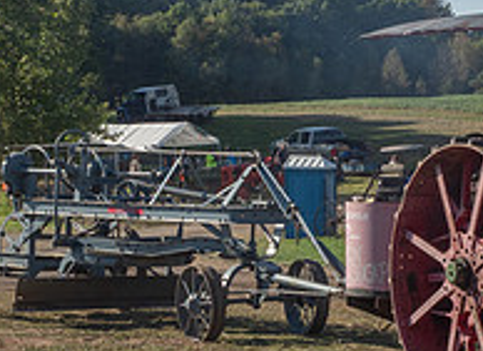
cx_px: 514
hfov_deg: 15.1
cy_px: 225
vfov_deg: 11.3
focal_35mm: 129
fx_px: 1780
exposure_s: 1/500
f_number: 7.1
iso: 200
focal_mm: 19
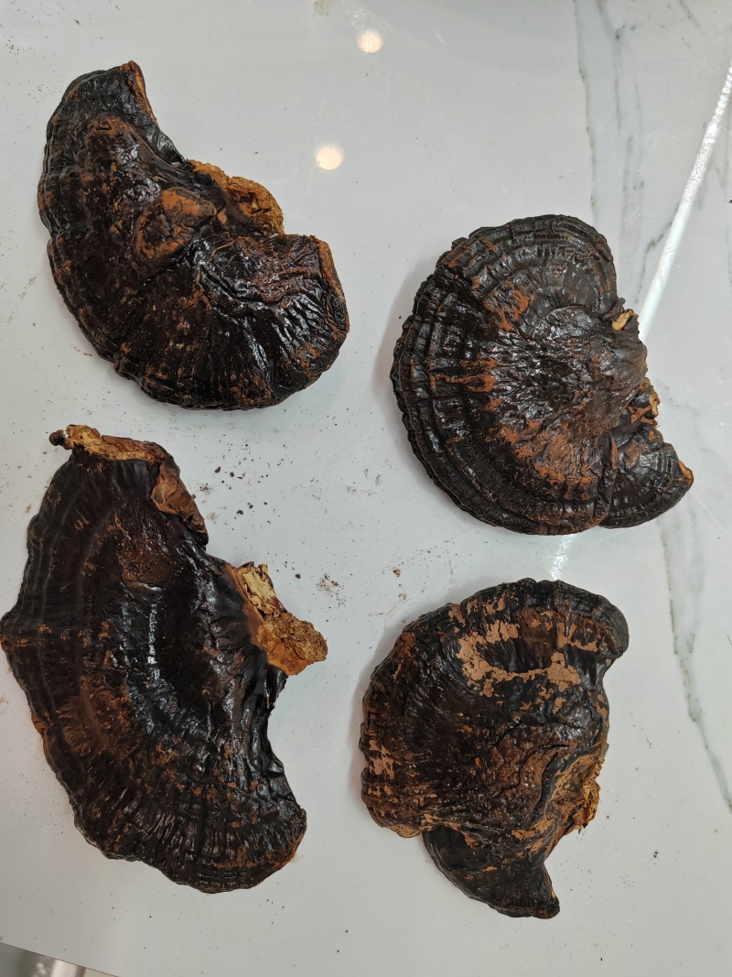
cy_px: 488
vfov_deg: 65.3
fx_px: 761
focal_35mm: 27
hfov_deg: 51.3
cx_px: 366
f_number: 1.9
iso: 320
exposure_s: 1/100
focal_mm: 5.52
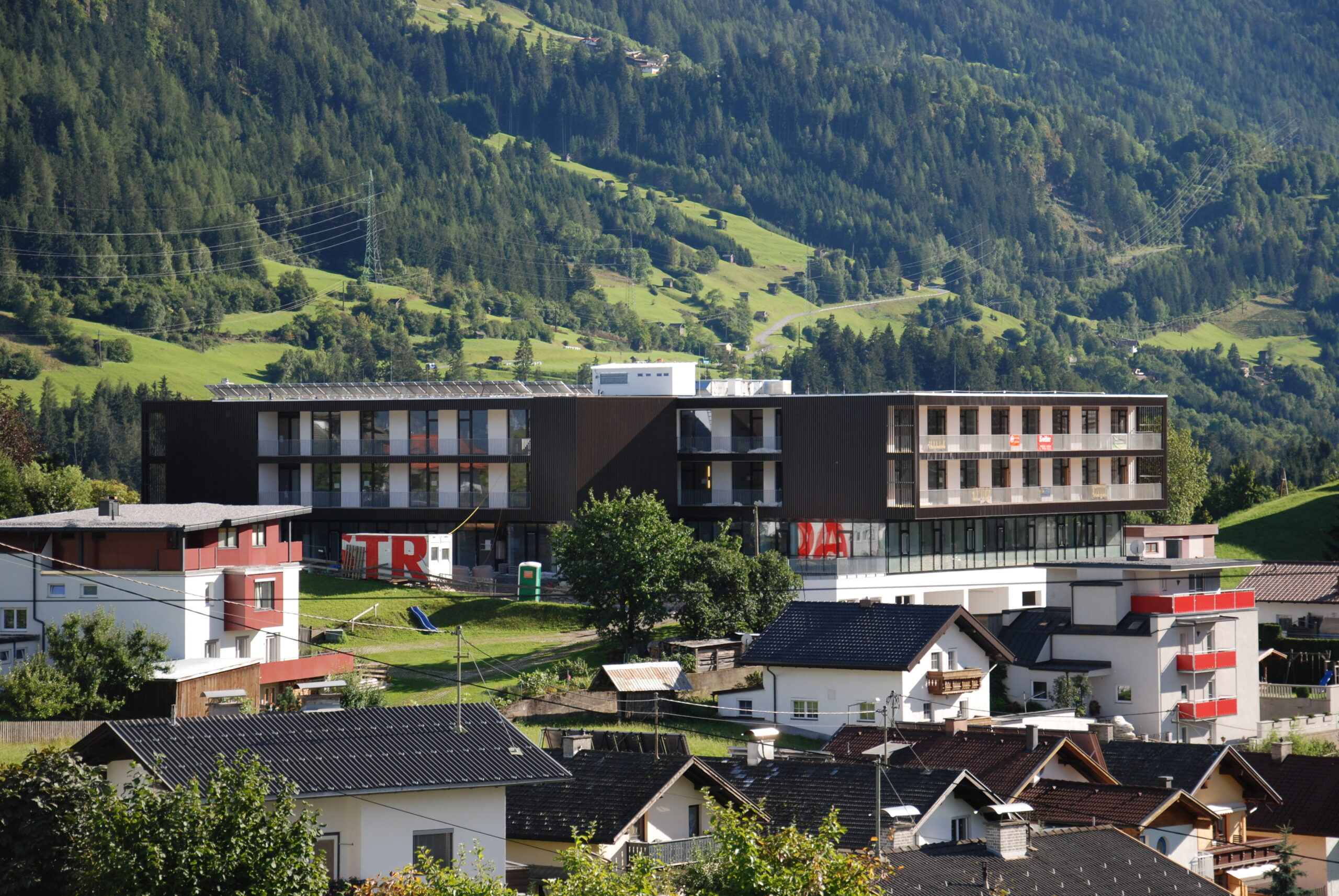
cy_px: 448
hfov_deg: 19.4
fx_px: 3910
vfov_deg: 13.1
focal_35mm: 105
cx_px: 670
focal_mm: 70
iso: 200
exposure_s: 1/400
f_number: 5.6
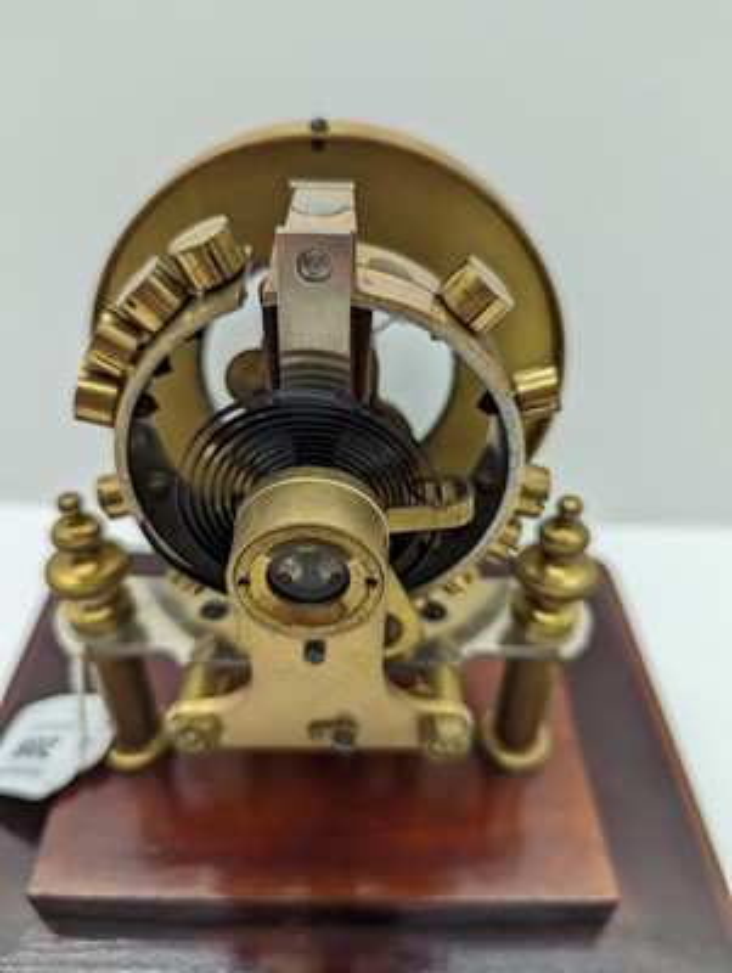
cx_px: 366
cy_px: 486
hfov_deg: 56.9
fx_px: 675
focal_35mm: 24
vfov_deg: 71.5
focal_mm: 6.81
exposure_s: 1/282
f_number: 1.85
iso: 210
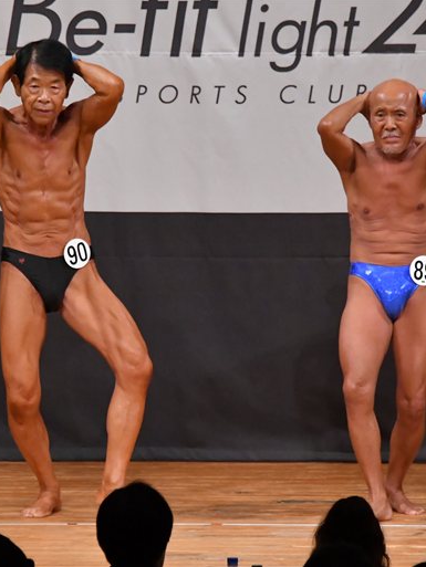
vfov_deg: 4.8
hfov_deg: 3.6
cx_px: 165
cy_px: 283
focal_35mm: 414
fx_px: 6790
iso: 6400
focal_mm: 190
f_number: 5.6
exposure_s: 1/400
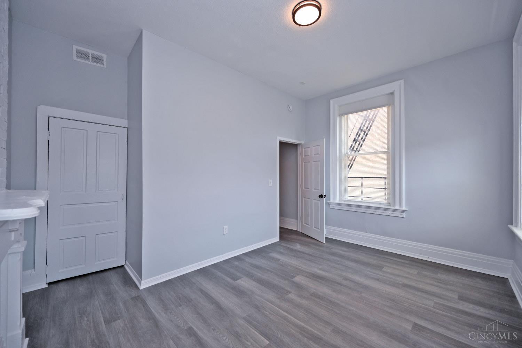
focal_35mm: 14
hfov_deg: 104.3
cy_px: 174
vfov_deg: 81.2
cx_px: 261
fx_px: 203
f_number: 5
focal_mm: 14
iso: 200
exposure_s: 1/100
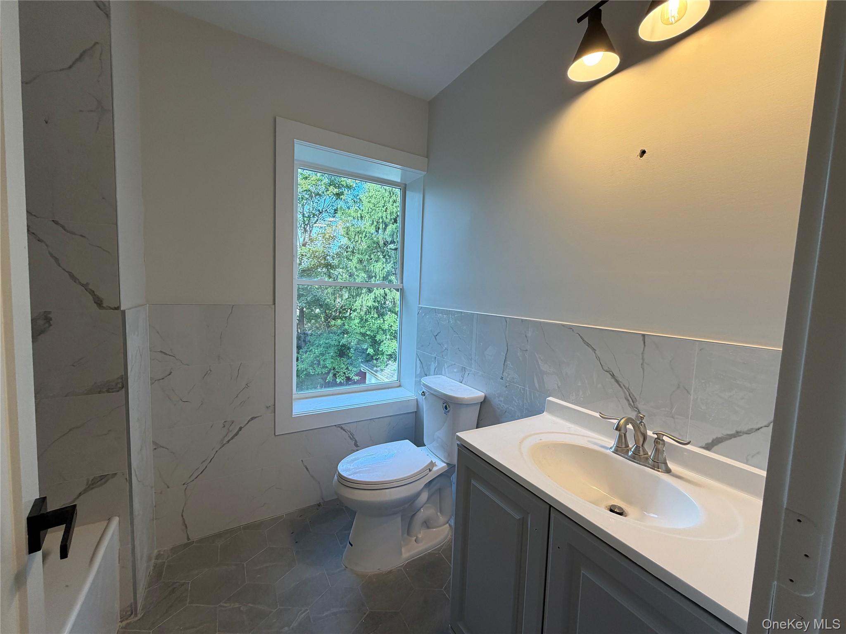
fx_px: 342
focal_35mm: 14
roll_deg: -1.8
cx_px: 423
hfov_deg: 102.1
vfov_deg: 85.7
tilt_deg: -3.9
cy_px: 317
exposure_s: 1/120
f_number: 2.2
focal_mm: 2.22
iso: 100
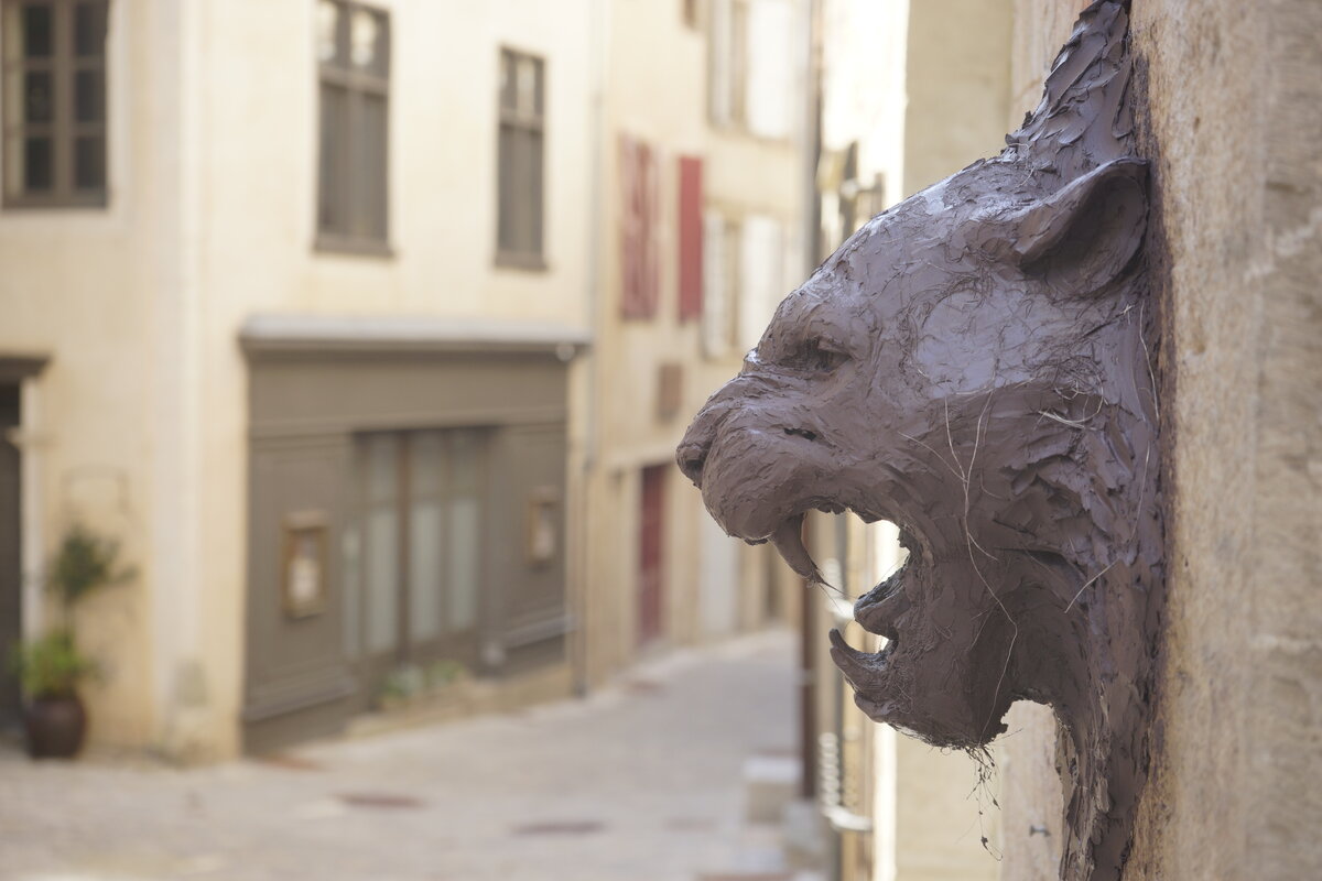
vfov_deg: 23.0
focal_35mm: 59
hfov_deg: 33.9
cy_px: 440
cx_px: 661
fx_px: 2166
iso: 250
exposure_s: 1/125
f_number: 5
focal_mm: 59
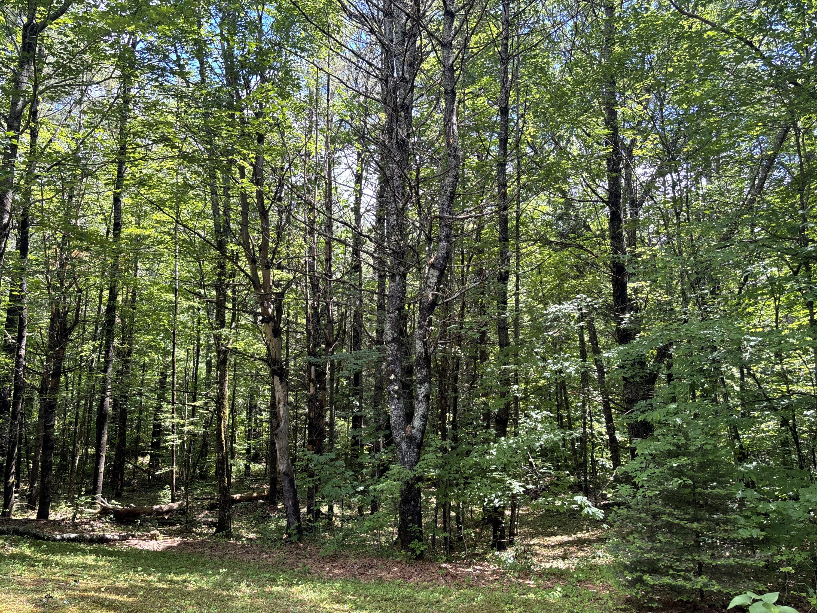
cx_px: 408
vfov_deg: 53.1
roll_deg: +0.1
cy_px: 306
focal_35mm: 26
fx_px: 614
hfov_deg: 67.3
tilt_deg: +7.4
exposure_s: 1/125
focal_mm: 5.96
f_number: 1.6
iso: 32
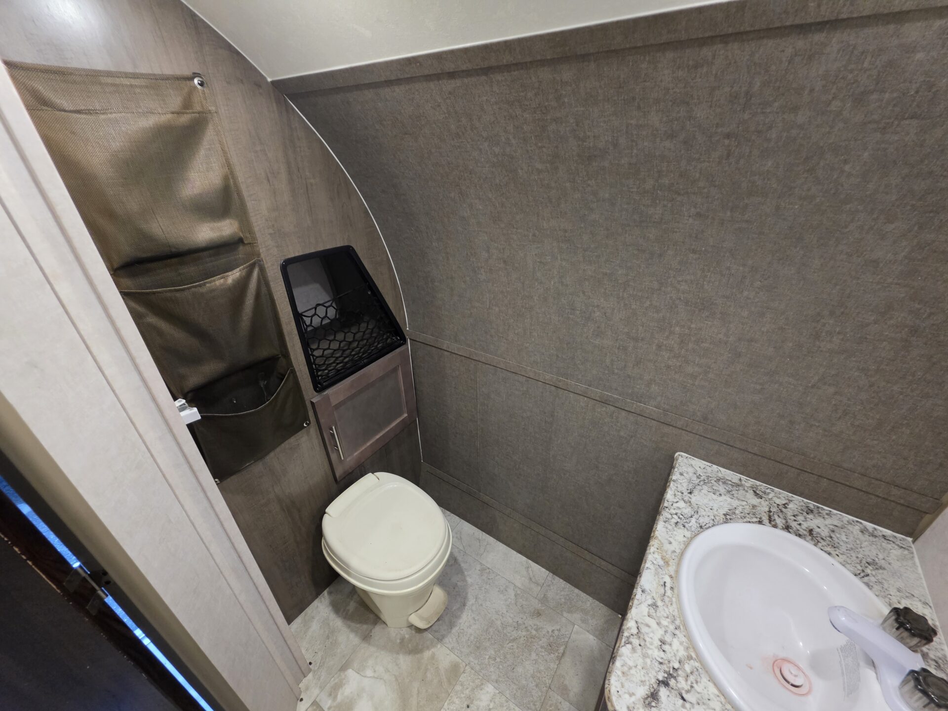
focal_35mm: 13
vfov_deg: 89.9
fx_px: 356
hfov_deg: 106.2
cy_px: 356
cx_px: 474
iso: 400
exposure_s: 1/60
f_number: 1.9
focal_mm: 2.2
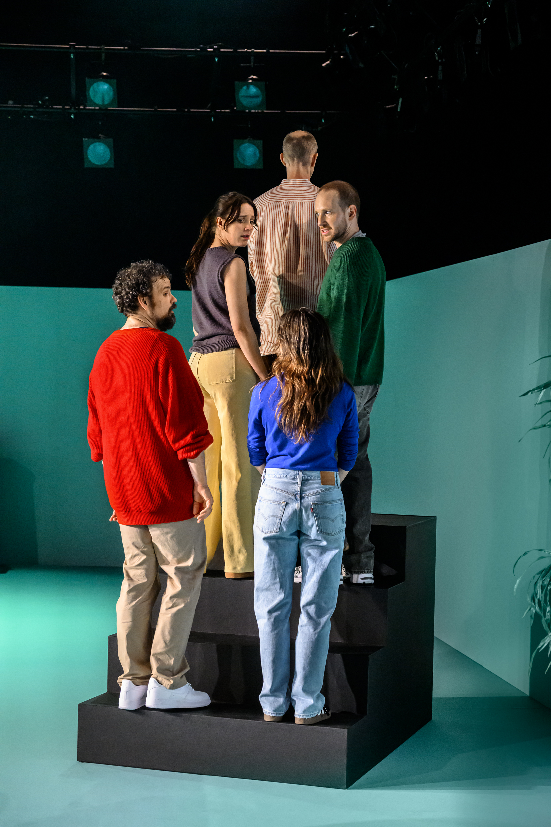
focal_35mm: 67
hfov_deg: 20.3
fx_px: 1538
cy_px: 414
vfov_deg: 30.1
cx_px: 276
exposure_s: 1/200
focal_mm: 67
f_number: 4
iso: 10000
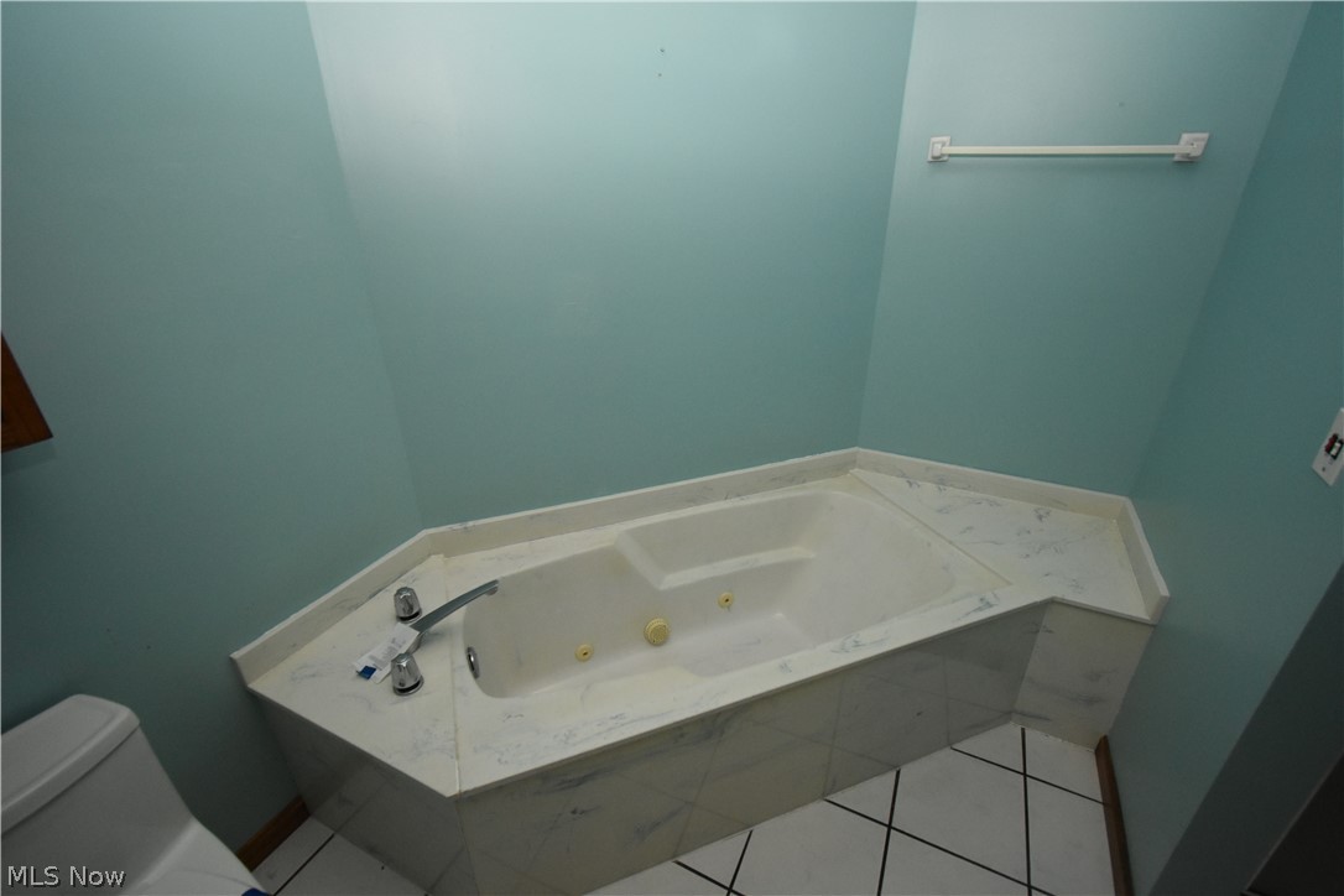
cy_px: 448
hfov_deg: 100.4
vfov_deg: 77.3
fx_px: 560
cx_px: 672
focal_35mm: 15
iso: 2200
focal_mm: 10
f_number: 4.5
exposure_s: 1/60
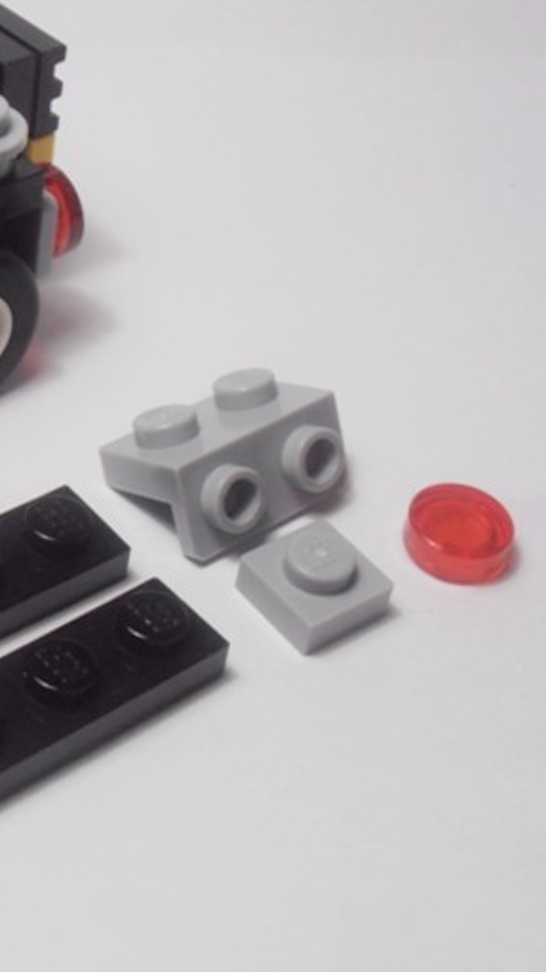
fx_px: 1830
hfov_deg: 16.3
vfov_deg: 29.8
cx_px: -91
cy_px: 513
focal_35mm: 71
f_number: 3.9
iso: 80
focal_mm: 6.61
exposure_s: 1/60
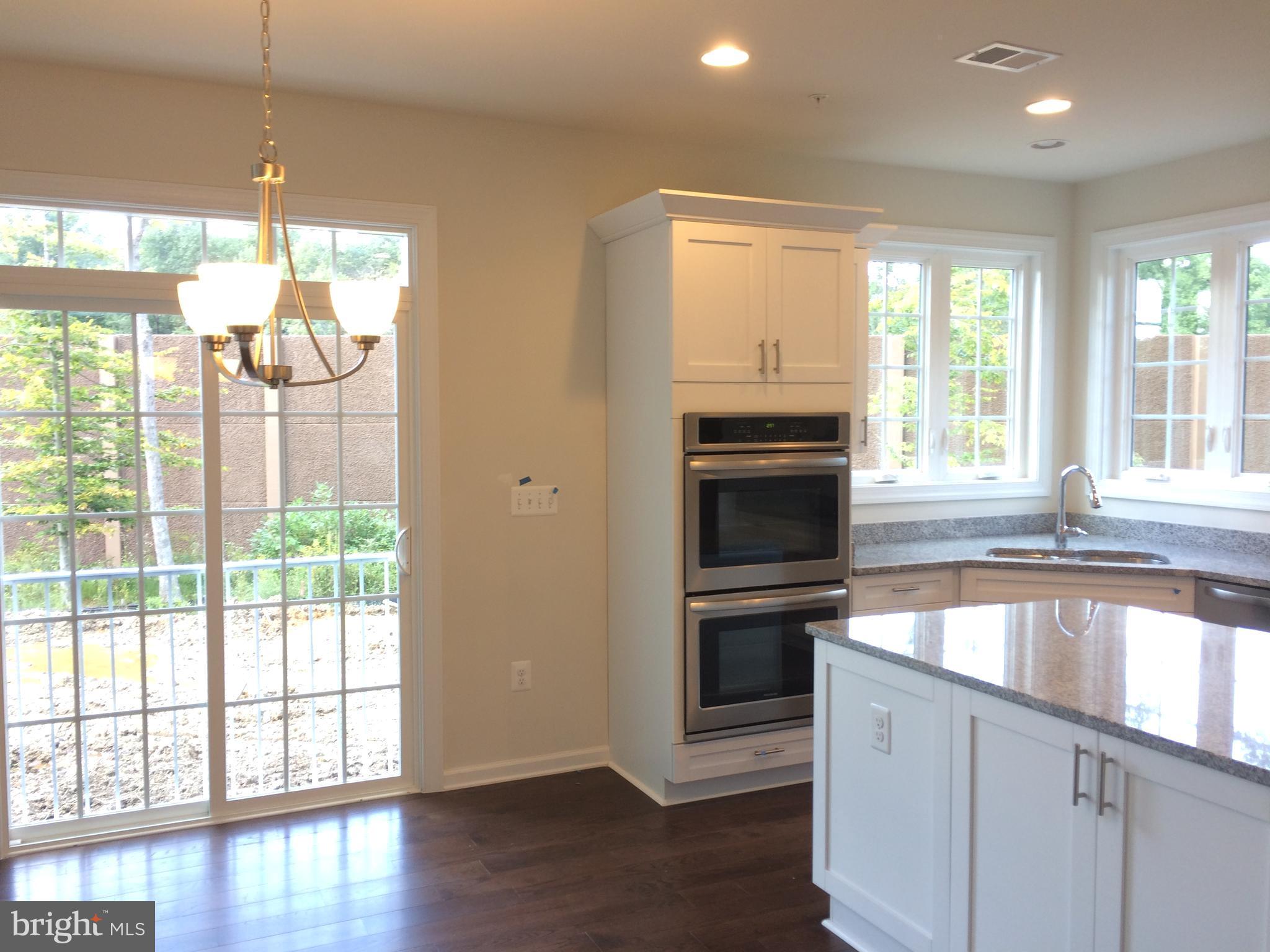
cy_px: 476
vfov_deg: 48.2
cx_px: 635
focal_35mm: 29
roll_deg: +1.8
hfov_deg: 61.7
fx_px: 1064
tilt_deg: -5.1
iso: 40
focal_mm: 4.15
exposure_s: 1/30
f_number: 2.2
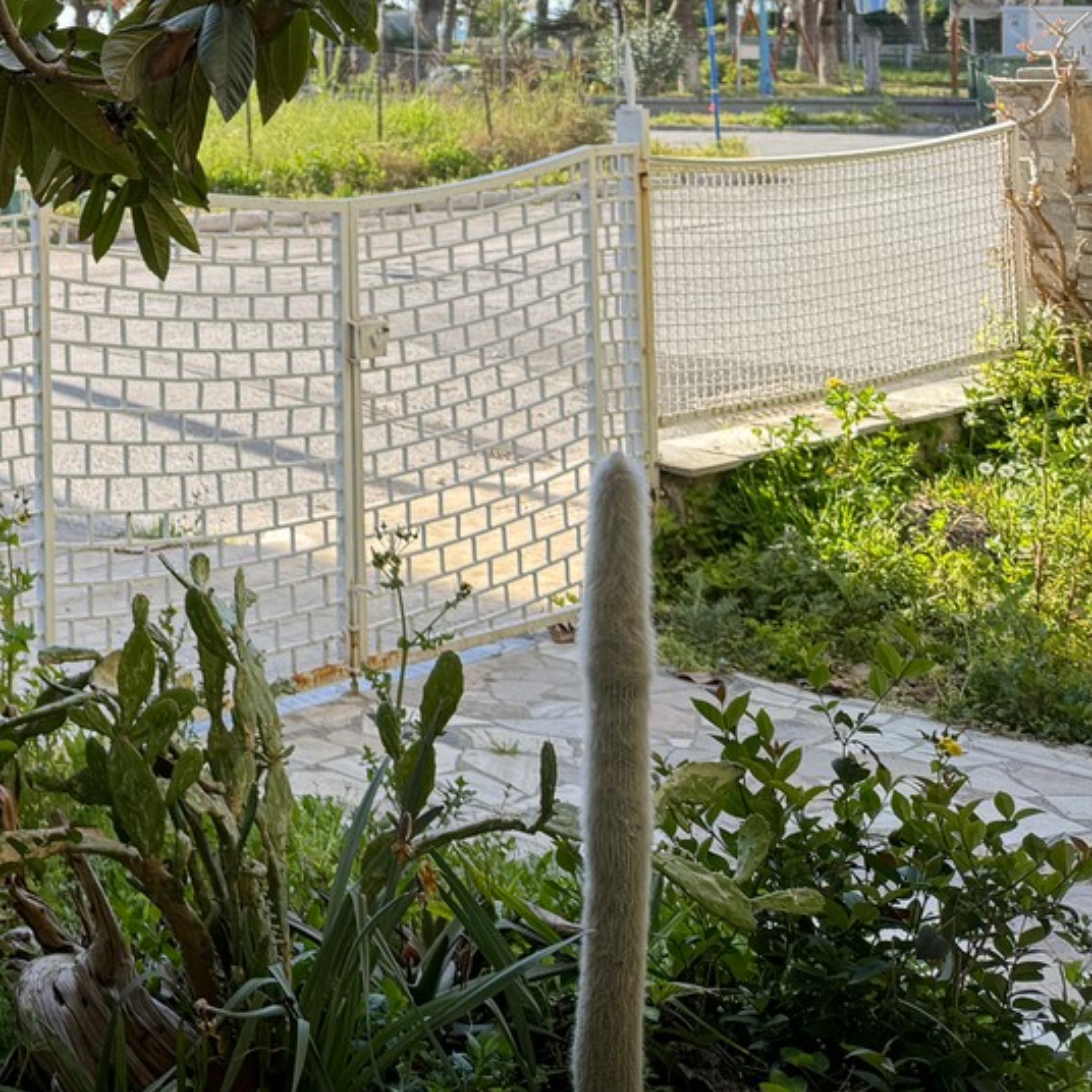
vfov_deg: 28.3
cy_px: 4
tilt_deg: +0.4
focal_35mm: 57
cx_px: -263
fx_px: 2034
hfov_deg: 26.3
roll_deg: +0.9
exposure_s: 1/747
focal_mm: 6.86
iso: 80
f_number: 1.78
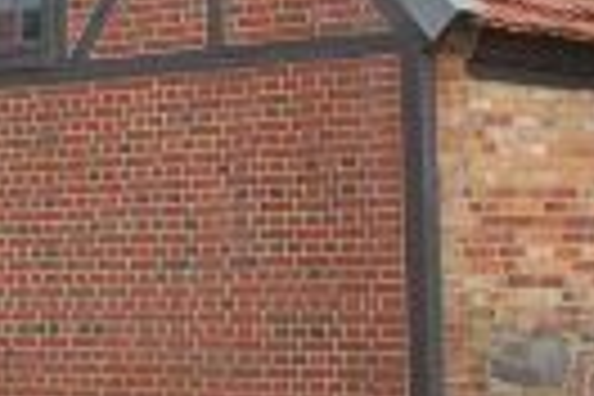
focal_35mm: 150
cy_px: -52
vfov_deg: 9.1
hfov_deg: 13.3
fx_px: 2475
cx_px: -104
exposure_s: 1/500
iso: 200
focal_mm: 22
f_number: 5.6
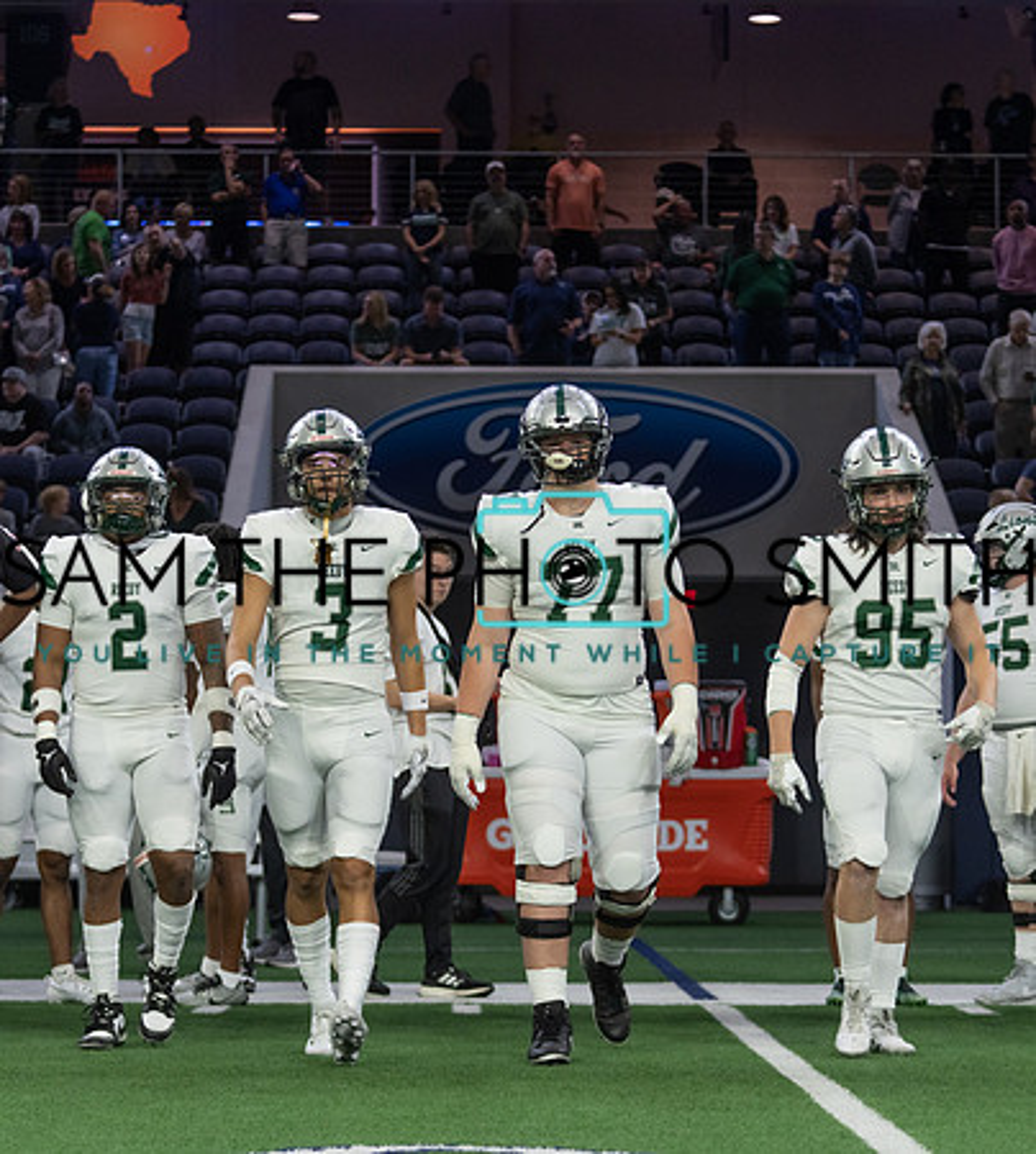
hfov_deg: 15.1
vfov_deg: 16.8
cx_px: 485
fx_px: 3907
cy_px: 648
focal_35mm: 109
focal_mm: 70
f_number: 2.8
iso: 500
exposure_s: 1/320
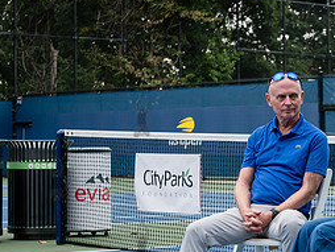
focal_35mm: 144
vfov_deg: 10.3
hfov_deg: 13.5
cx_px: 346
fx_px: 1395
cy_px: 158
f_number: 4.5
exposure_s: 1/500
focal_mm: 55
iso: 400
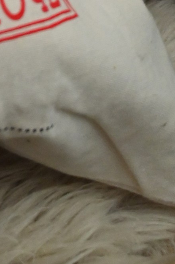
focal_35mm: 327
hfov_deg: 4.1
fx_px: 2388
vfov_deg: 5.9
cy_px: -522
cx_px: -344
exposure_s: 1/125
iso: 2500
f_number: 4
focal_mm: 53
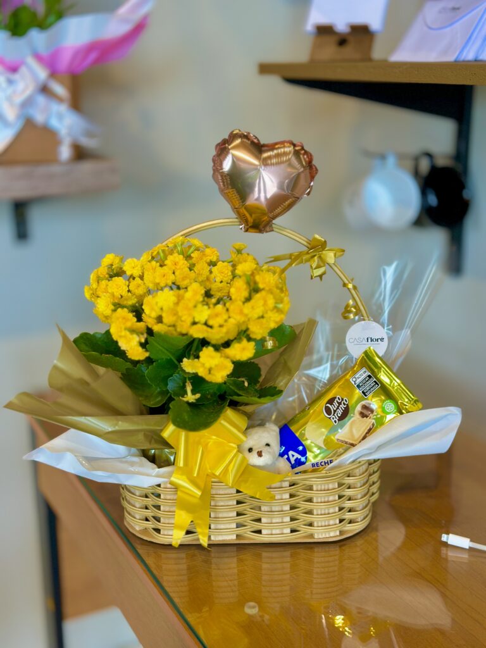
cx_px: 243
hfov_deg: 30.3
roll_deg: -1.1
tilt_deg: -15.7
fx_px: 899
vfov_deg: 39.7
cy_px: 324
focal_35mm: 48
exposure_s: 1/120
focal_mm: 6.86
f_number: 1.78
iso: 64
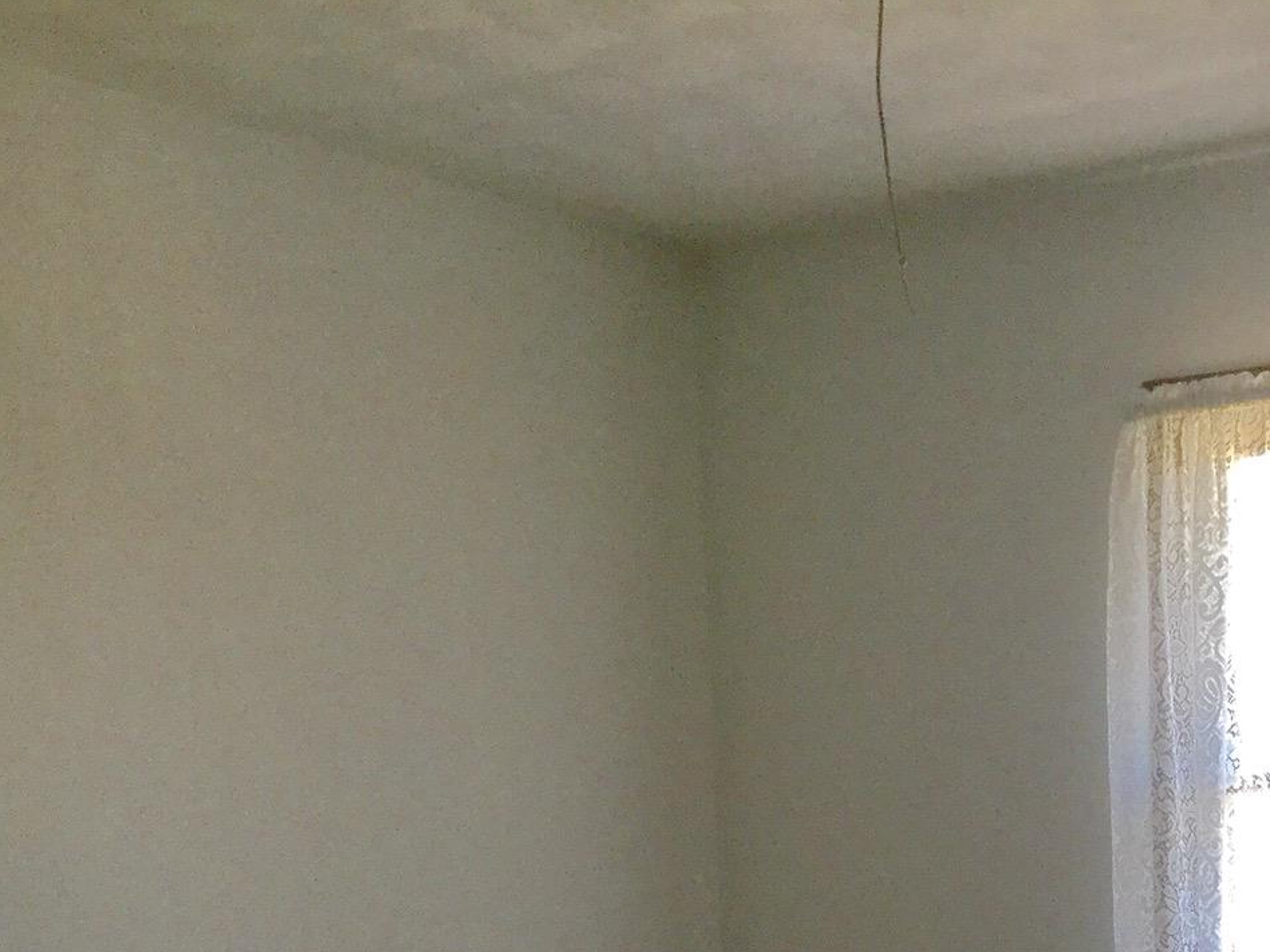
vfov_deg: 21.0
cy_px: 1022
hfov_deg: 28.6
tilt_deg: -6.4
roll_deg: +2.8
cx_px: 940
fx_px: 2458
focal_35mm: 67
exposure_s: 1/30
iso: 50
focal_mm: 3.3
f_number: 2.4
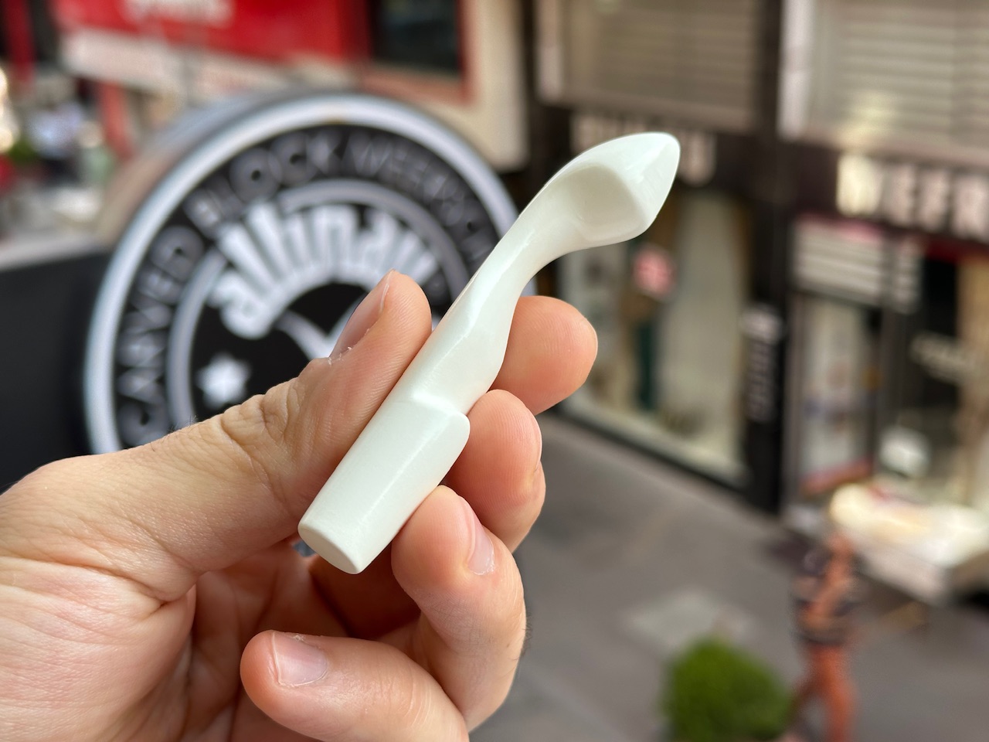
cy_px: 371
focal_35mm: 48
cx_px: 494
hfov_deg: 39.7
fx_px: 1371
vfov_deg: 30.3
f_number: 1.78
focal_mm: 6.86
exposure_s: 1/519
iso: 64
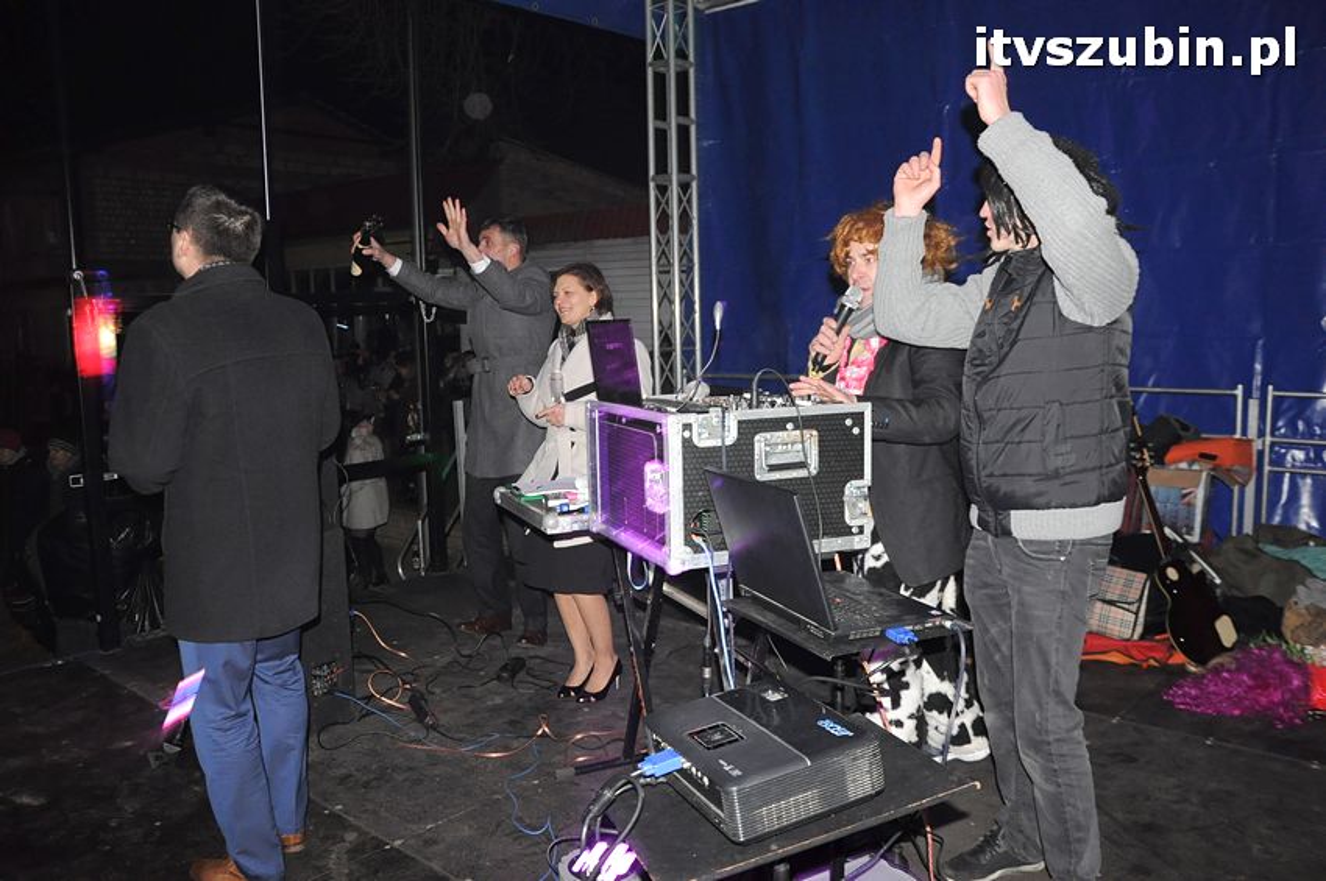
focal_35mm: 36
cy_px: 440
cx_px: 663
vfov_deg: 36.8
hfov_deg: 53.2
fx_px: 1325
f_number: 4.5
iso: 1250
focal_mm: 24
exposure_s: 1/60
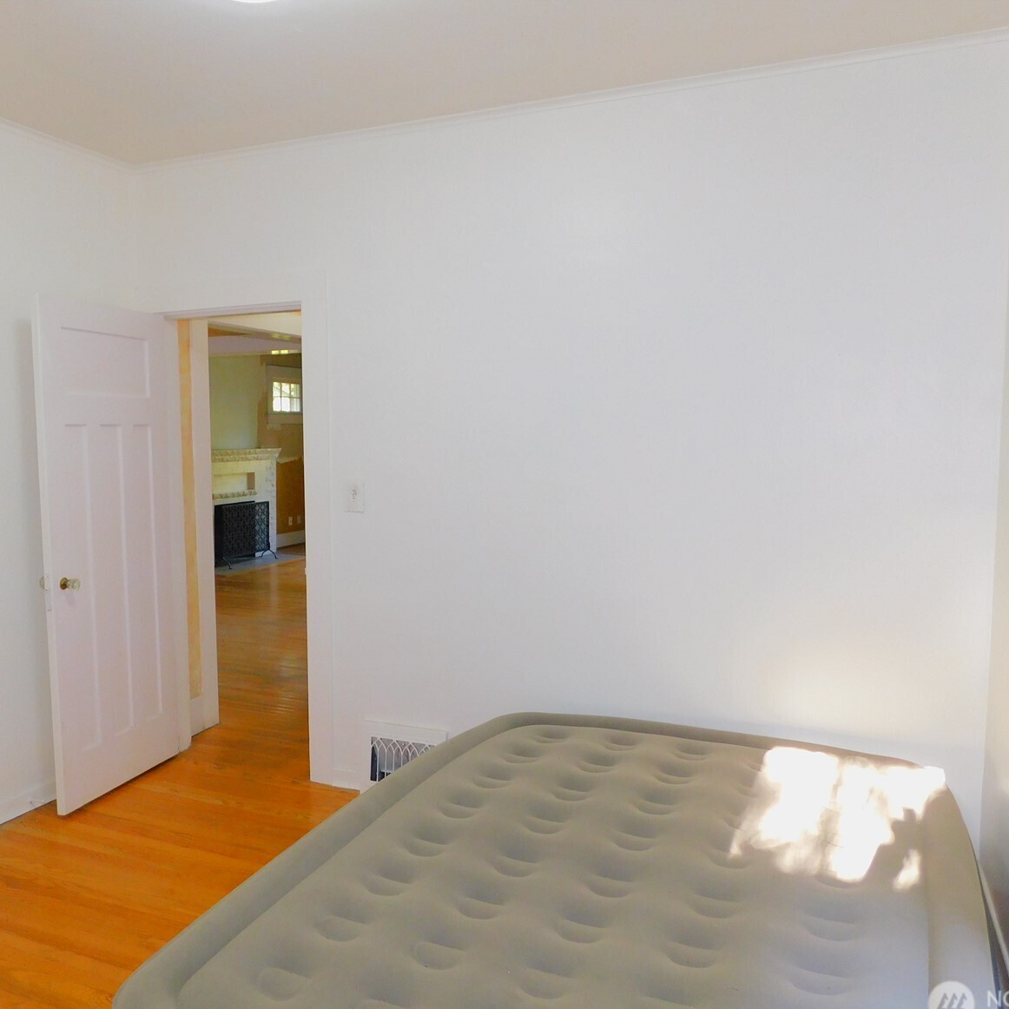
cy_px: 518
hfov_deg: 57.2
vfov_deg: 57.3
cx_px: 458
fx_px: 923
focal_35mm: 28
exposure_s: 1/30
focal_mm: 4
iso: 180
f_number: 3
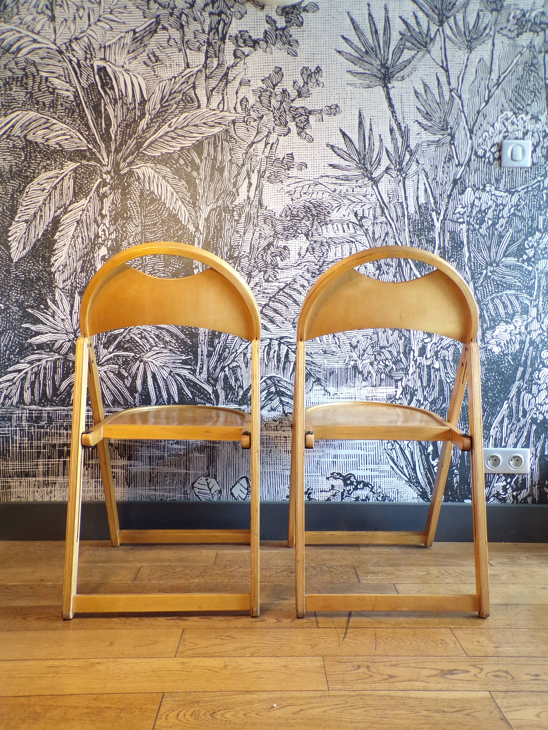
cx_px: 274
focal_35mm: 28
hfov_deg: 49.7
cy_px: 365
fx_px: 591
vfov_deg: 63.4
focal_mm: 5
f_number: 3.1
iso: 231
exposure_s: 1/17
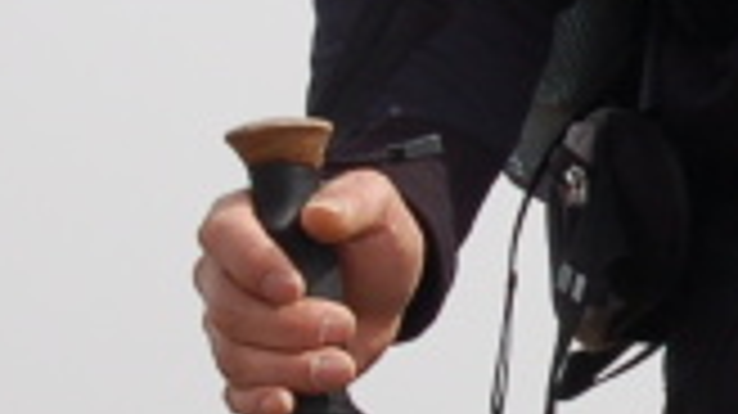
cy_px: -124
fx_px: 7294
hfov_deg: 5.7
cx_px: 1526
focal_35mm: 373
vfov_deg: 3.2
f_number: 9
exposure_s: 1/320
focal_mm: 38
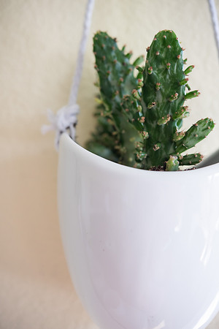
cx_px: 110
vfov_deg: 33.4
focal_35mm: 60
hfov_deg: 22.6
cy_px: 164
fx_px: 547
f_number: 4
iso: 500
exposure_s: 1/100
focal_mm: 60
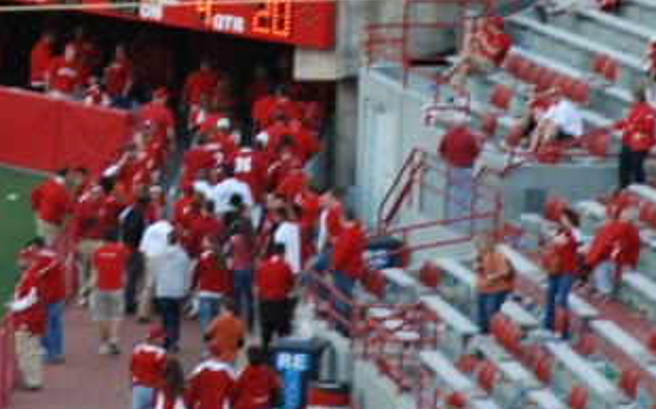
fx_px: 9494
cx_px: 133
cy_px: -94
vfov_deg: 2.5
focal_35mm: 531
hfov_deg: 4.0
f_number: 5.6
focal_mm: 135
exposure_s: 1/125
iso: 360
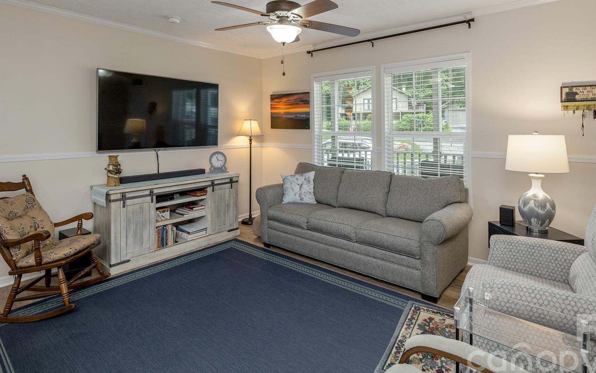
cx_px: 304
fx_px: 309
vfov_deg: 60.8
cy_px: 125
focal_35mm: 19
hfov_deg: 88.0
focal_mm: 14
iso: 320
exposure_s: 1/25
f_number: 7.1
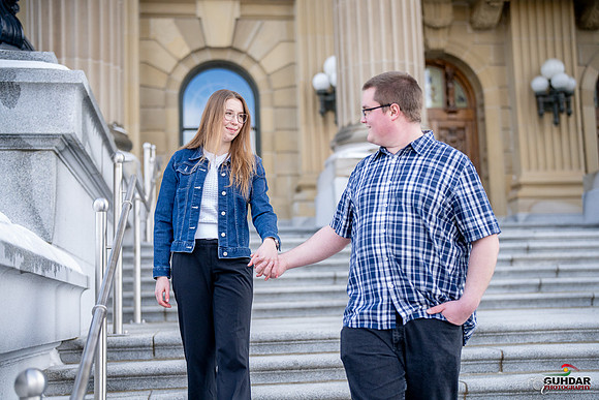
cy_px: 200
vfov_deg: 27.0
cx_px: 300
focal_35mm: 50
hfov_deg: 39.6
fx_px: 832
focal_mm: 50
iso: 1250
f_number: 1.8
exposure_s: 1/6400
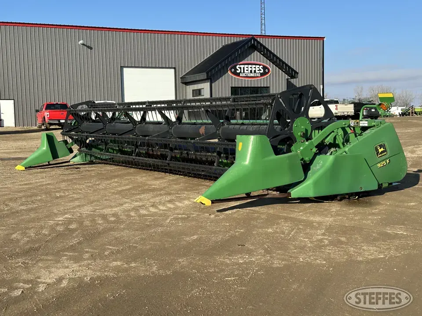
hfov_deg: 39.7
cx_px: 211
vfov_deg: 30.3
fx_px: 585
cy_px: 158
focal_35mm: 48
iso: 64
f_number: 1.78
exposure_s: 1/3058
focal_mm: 6.86
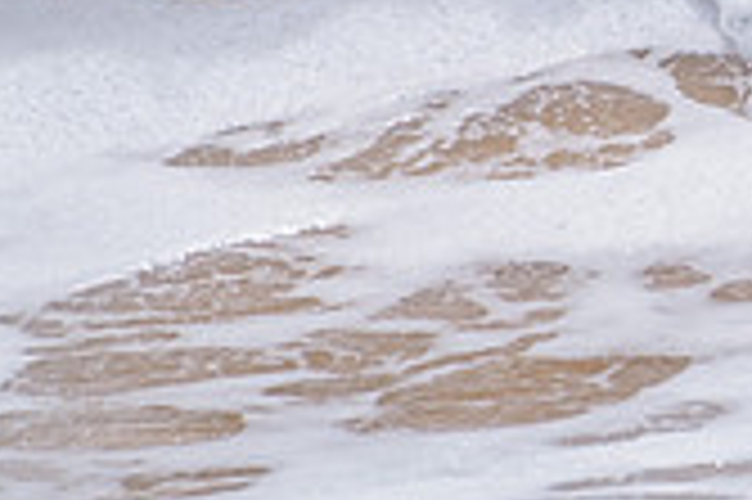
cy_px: -177
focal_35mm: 2133
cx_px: 1255
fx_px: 44512
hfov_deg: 1.0
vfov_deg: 0.6
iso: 180
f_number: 5.6
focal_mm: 500
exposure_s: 1/2000
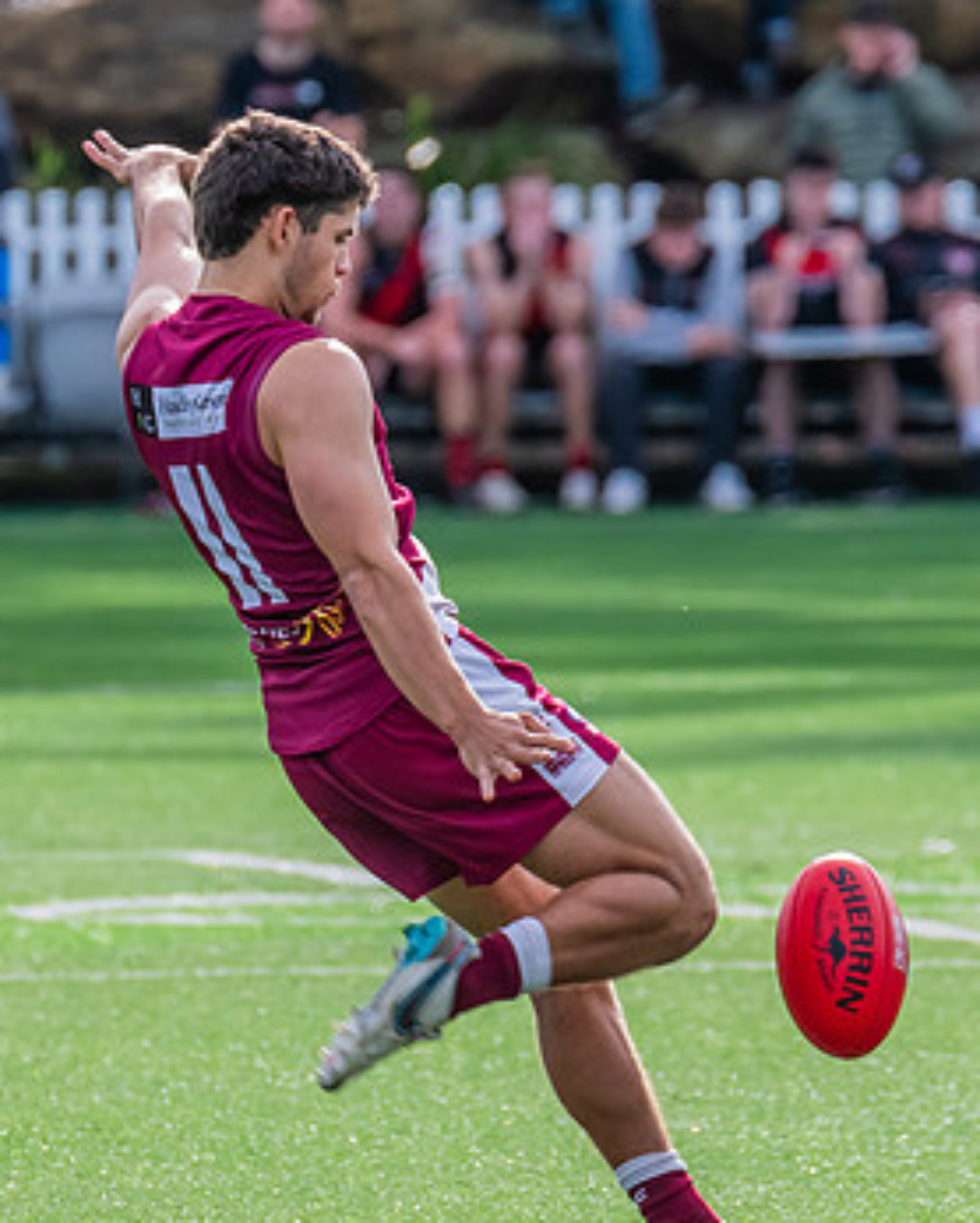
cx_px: 234
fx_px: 41693
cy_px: 713
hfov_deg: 1.3
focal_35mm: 1151
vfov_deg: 1.7
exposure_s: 1/1250
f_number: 8
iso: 800
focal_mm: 420
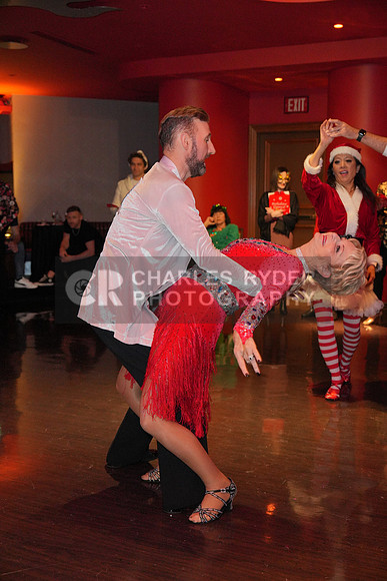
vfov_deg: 44.5
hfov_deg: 30.5
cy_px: 290
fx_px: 709
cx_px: 194
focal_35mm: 44
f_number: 4
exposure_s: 1/200
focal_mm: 44
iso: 4000
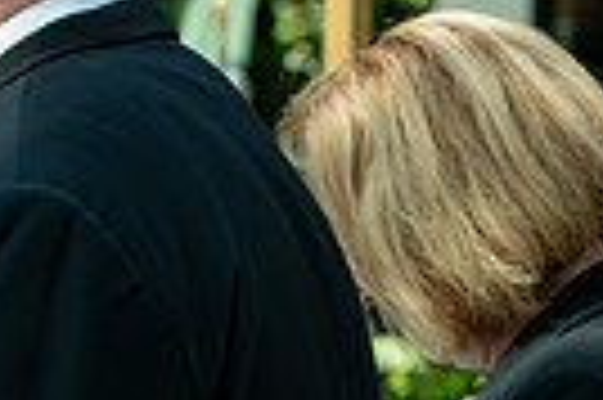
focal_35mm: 303
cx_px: -410
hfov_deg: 6.7
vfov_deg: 4.5
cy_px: 357
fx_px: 5069
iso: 125
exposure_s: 1/500
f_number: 2.8
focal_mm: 70
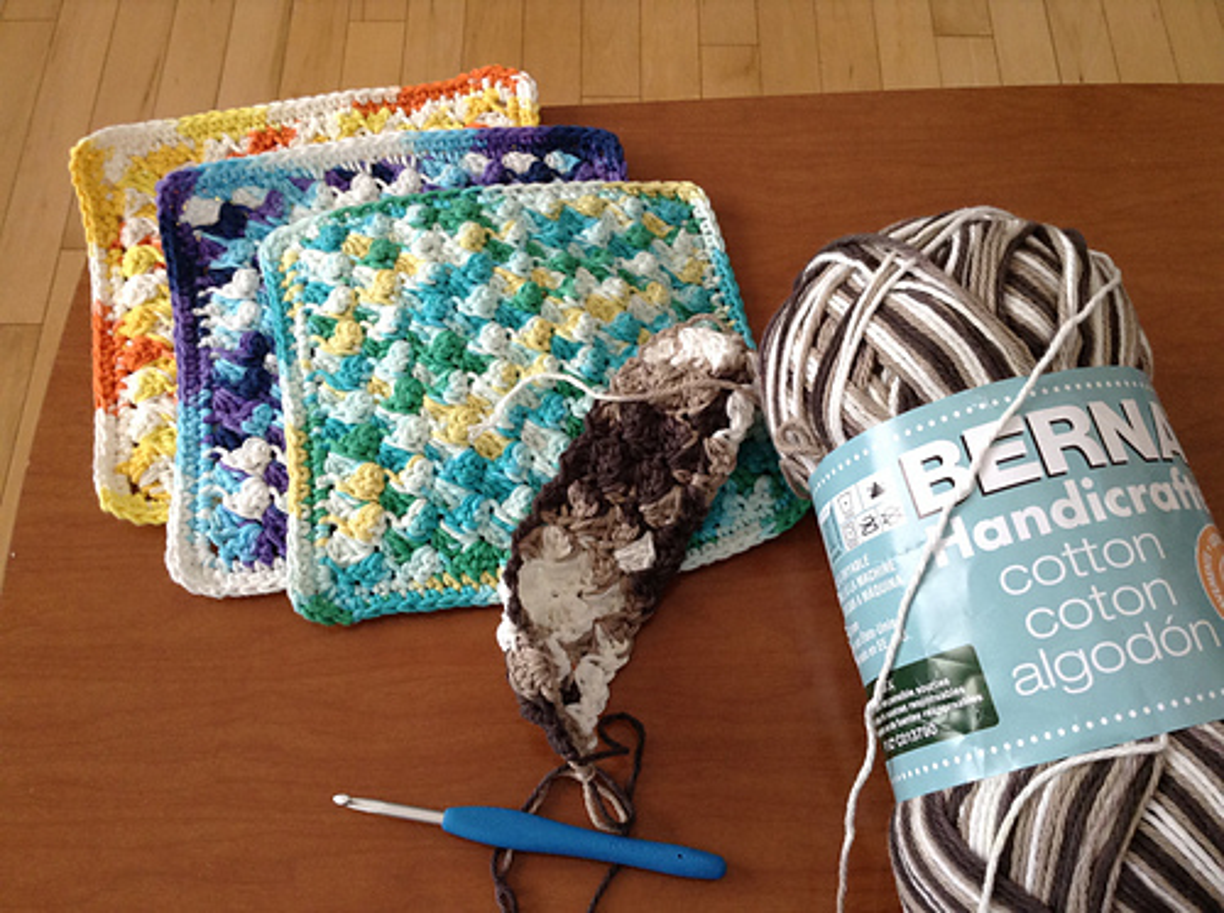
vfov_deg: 42.8
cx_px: 612
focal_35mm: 33
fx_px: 1165
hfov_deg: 55.4
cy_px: 456
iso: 80
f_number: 2.4
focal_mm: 3.3
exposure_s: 1/24
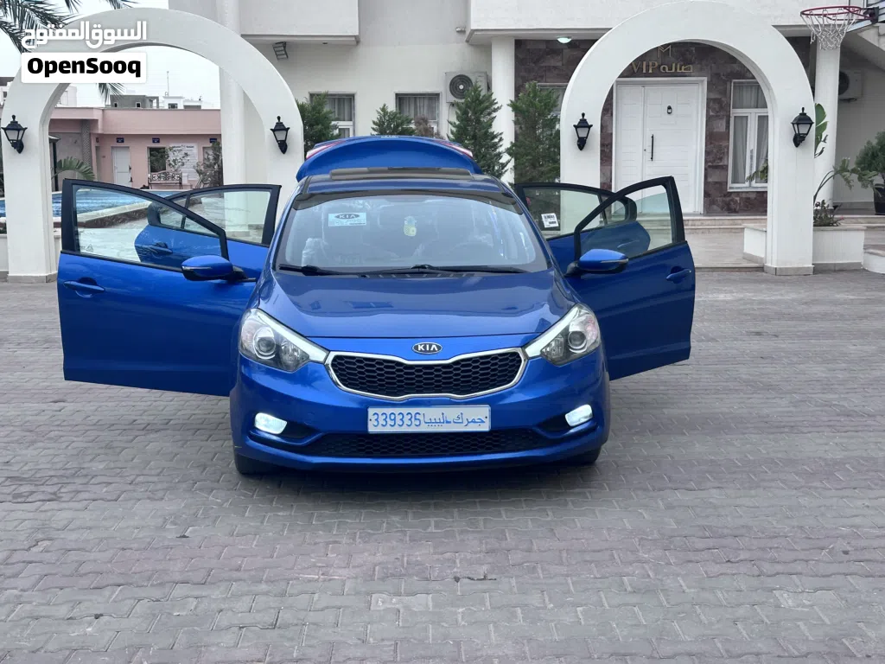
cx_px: 442
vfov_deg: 30.3
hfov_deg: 39.7
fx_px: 1227
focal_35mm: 48
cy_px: 332
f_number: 1.78
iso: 64
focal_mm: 6.86
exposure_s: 1/751
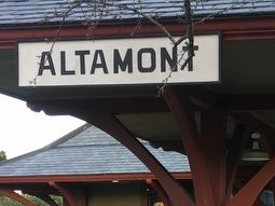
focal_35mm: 91
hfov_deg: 20.9
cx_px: 267
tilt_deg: +0.7
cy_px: 228
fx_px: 723
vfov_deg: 15.8
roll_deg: -0.4
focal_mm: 4.15
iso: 32
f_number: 2.2
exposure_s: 1/60
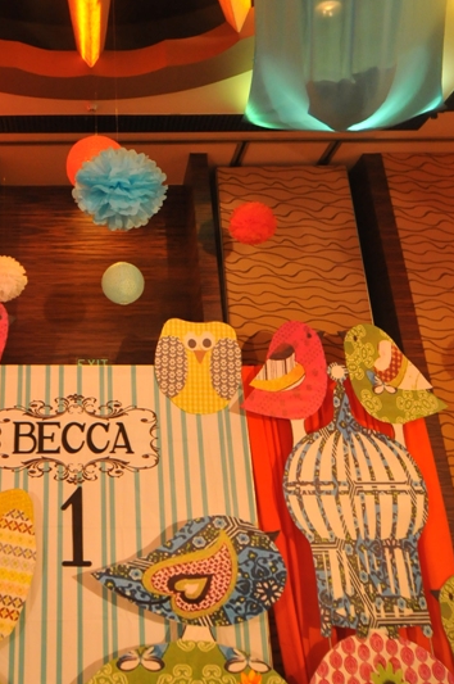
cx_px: 72
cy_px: 149
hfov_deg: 33.6
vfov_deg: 48.2
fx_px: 721
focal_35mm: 38
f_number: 4
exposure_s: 1/60
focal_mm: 14
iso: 1000
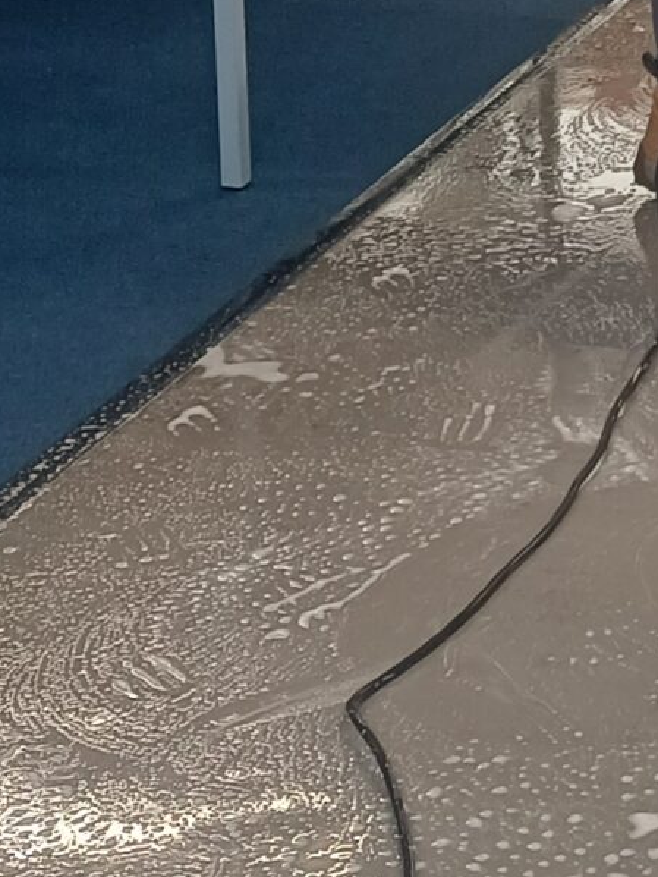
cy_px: -198
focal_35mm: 107
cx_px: 994
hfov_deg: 13.1
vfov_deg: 17.4
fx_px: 2710
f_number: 1.8
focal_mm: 4.65
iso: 200
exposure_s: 1/50
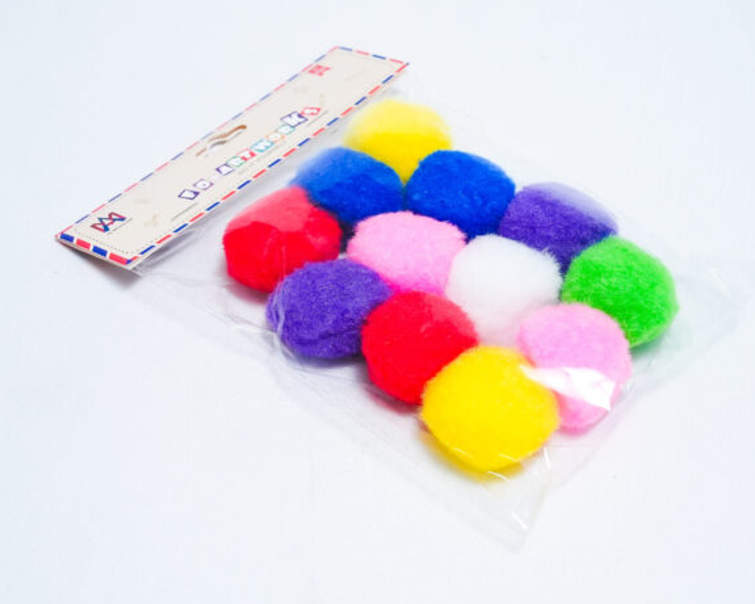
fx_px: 1788
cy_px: 306
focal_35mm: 80
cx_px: 412
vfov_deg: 19.2
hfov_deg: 23.8
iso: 3200
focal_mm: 70
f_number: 10
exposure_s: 1/200
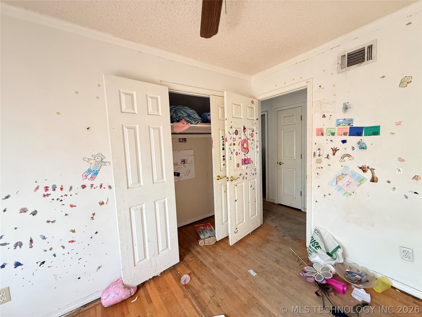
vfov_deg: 85.7
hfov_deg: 102.1
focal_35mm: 14
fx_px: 171
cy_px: 158
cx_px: 211
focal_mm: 2.22
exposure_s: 1/60
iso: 500
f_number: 2.2
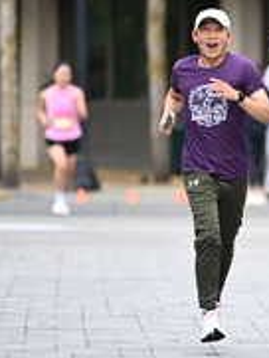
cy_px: 160
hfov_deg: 2.5
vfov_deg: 3.4
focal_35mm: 585
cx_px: 345
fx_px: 6054
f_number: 2.8
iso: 1000
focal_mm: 200
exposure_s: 1/1250
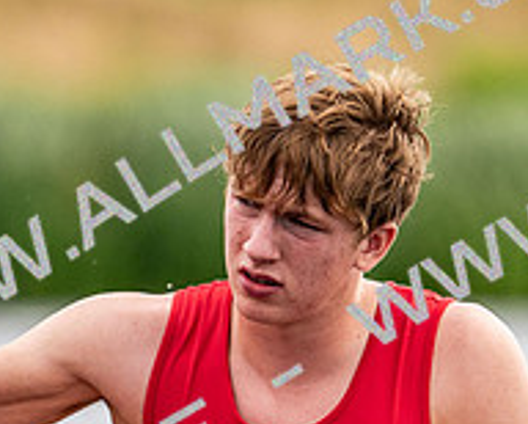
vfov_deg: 0.9
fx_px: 26608
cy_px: 391
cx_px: 146
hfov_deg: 1.1
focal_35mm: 1701
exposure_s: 1/2500
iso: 500
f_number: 4.5
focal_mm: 400
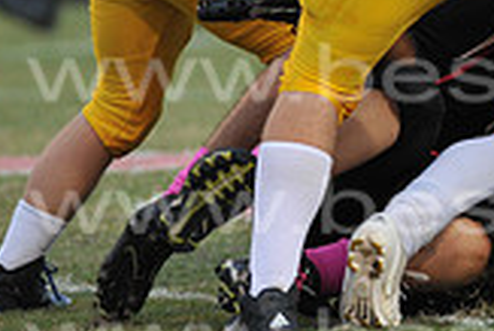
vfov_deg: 1.3
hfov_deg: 1.9
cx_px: 712
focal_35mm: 1066
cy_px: -118
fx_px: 14641
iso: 2000
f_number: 4
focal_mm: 300
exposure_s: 1/500
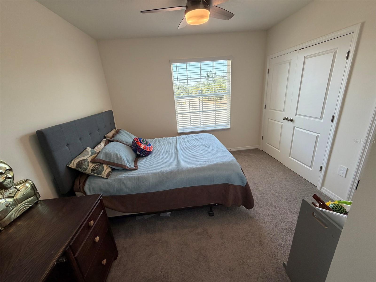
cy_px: 141
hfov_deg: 102.1
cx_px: 188
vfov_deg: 85.7
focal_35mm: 14
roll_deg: +4.6
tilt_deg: -18.3
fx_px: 152
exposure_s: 1/120
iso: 200
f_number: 2.2
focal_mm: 2.22
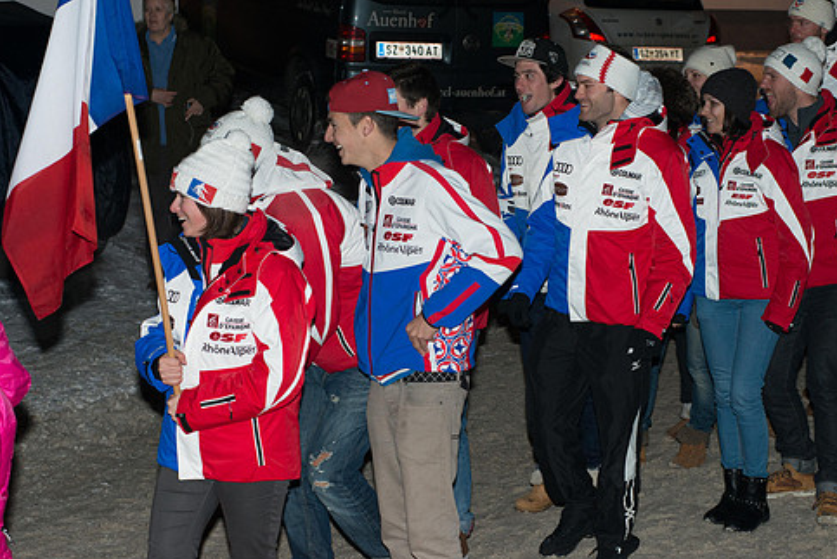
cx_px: 430
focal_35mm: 96
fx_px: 2234
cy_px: 238
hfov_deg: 21.2
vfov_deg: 14.3
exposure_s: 1/60
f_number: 7.1
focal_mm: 80
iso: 1000
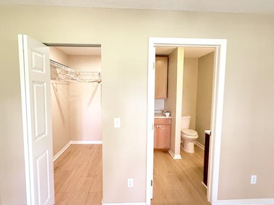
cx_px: 131
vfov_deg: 71.5
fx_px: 142
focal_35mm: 18
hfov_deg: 87.7
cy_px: 102
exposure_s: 1/60
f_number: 2.2
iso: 500
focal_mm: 2.22
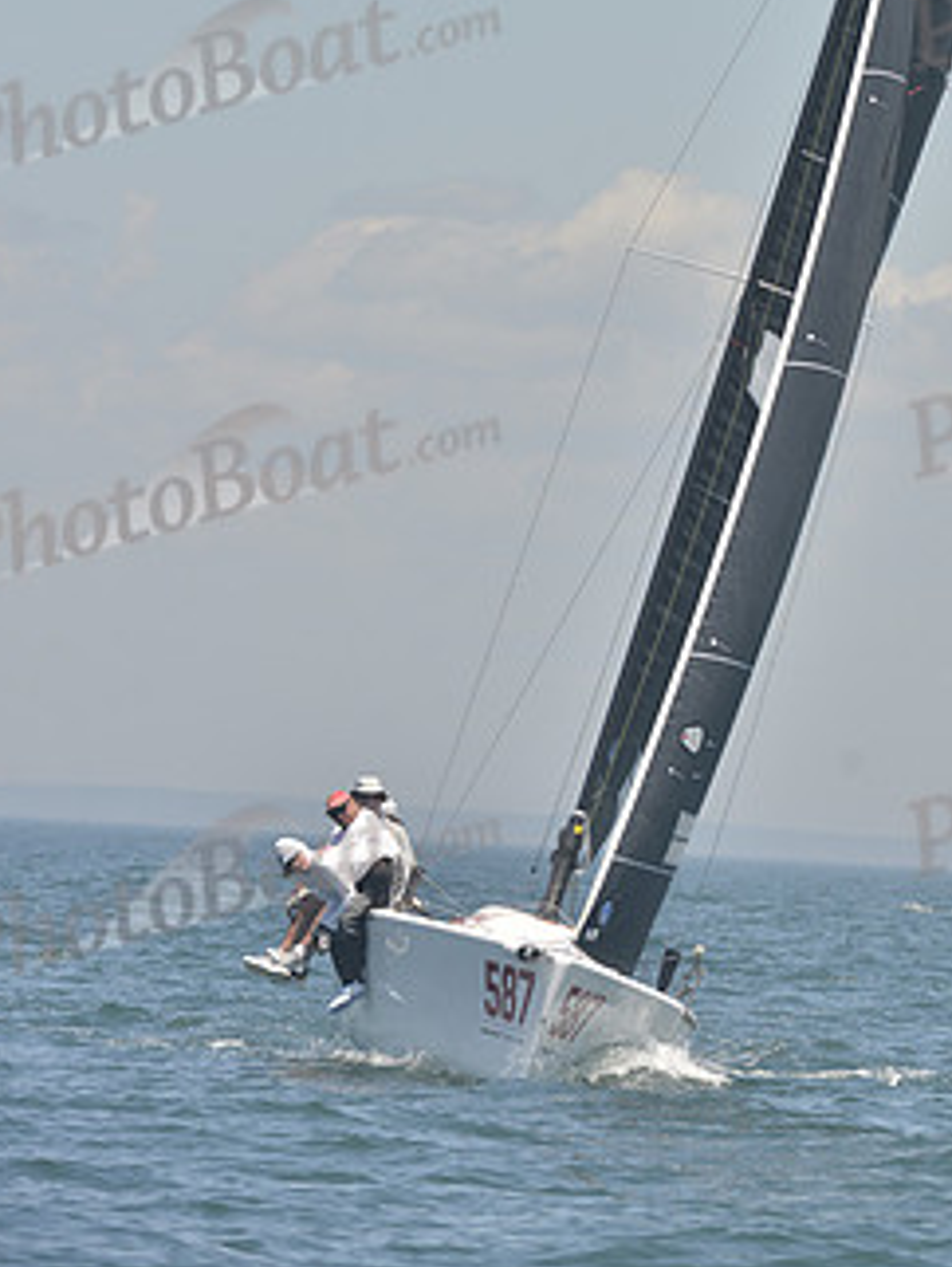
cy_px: 228
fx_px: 13952
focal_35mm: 381
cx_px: 706
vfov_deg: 5.2
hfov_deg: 3.9
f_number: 7.1
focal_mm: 220
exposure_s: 1/1000
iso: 280
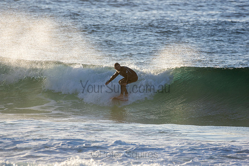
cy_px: 83
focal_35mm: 750
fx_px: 5188
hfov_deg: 2.7
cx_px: 124
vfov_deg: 1.8
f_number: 6.3
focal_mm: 500
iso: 125
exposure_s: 1/500
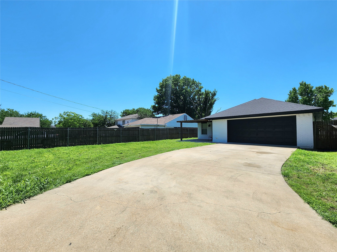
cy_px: 126
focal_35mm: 13
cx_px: 168
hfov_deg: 106.2
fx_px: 127
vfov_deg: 89.9
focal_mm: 2.2
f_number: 2.2
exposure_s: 1/3333
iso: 50
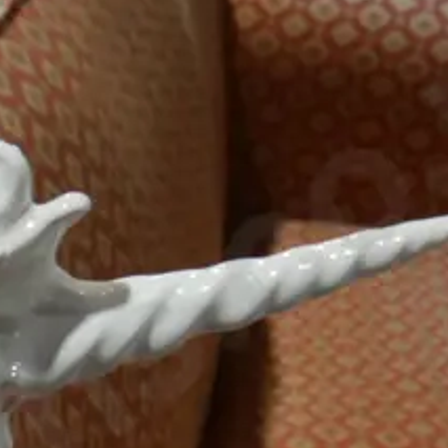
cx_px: -265
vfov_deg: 13.8
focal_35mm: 119
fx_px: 1742
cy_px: 665
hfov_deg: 13.6
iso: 320
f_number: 4.5
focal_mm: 14
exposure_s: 1/60
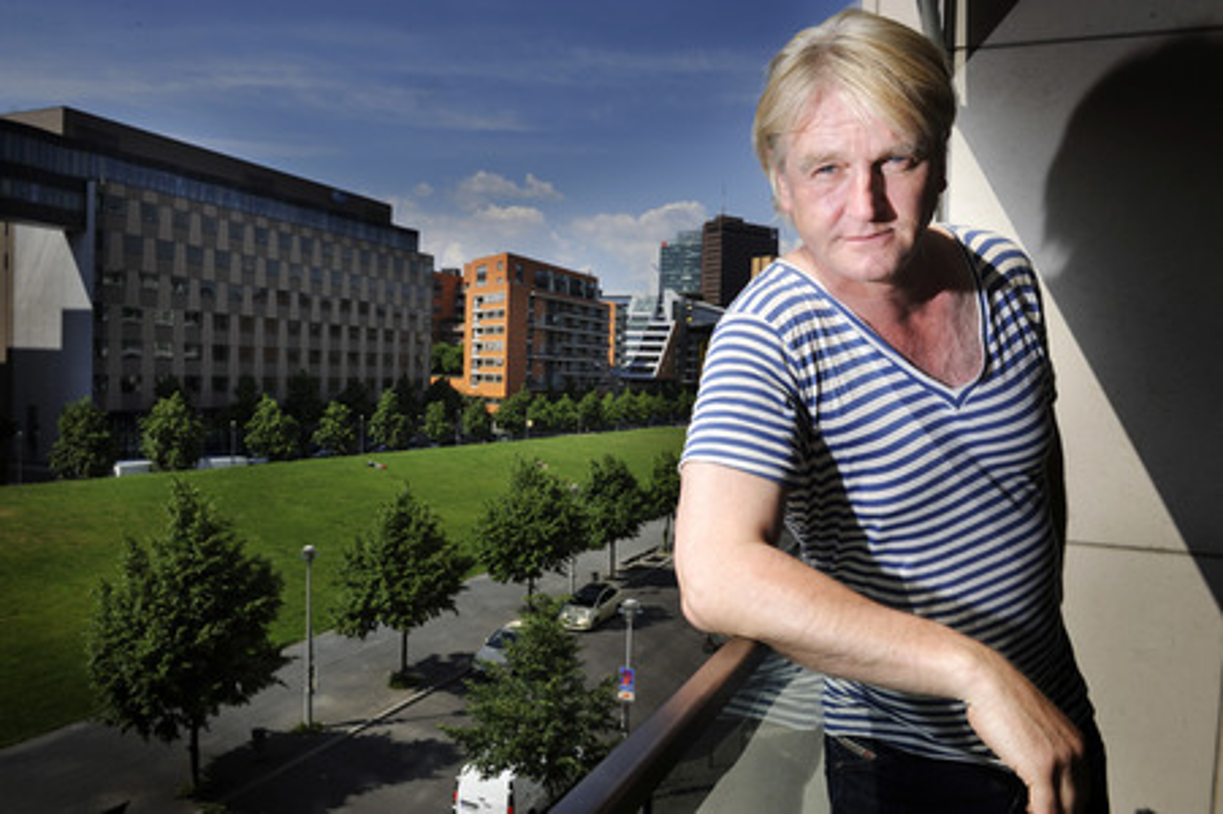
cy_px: 407
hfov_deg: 67.4
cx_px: 612
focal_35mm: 27
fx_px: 917
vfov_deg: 47.9
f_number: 14
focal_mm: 27
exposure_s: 1/200
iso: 200
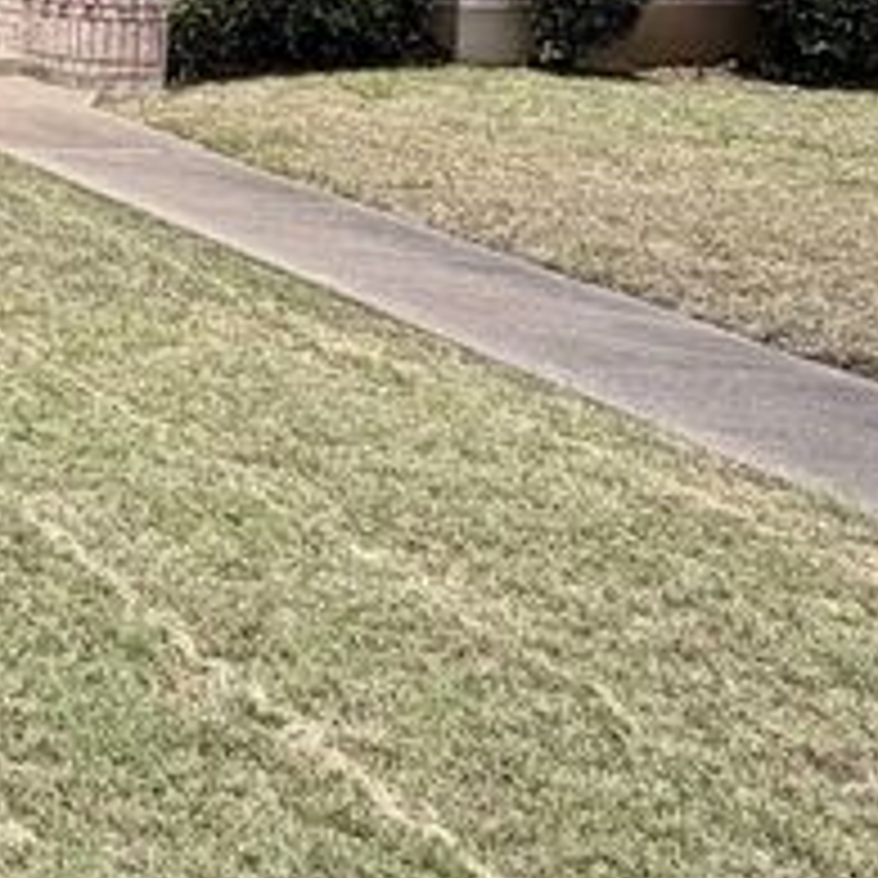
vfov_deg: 24.3
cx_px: -432
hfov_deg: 22.0
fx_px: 1865
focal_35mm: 65
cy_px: -140
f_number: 2.2
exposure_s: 1/770
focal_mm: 2.22
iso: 20
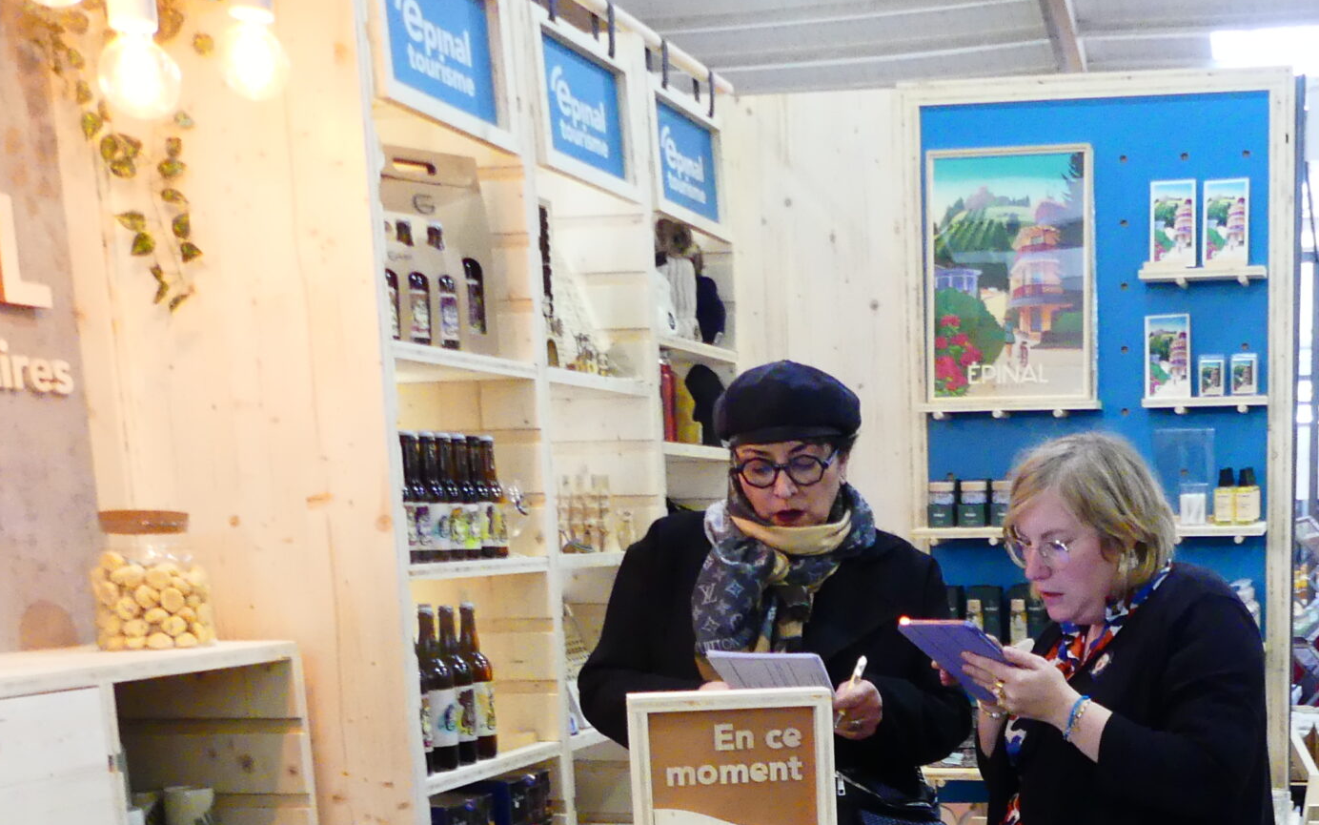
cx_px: 1075
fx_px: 1761
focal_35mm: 49
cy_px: 888
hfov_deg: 39.3
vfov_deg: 24.7
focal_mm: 4.5
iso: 500
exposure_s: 1/60
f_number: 2.8
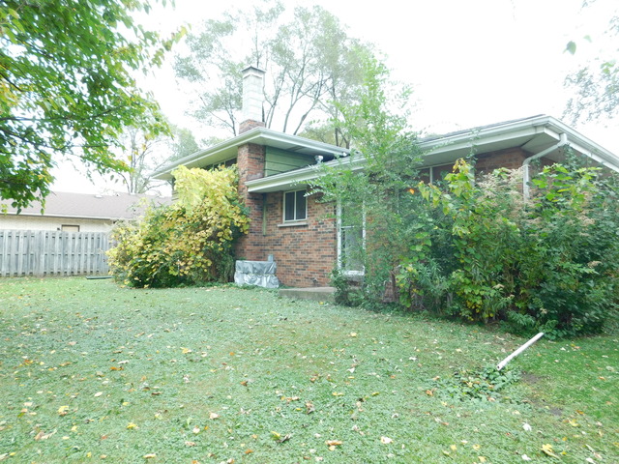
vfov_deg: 58.9
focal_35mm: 23
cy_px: 232
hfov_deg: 73.9
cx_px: 310
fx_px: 411
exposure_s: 1/60
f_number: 3
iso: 125
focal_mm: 4
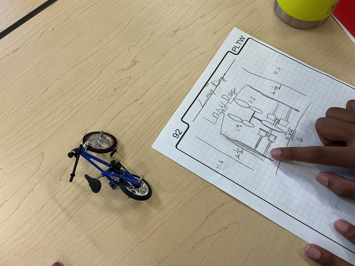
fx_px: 297
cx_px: 178
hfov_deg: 61.7
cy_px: 133
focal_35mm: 29
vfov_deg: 48.2
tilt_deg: -65.3
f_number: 1.8
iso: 50
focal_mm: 3
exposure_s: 1/120
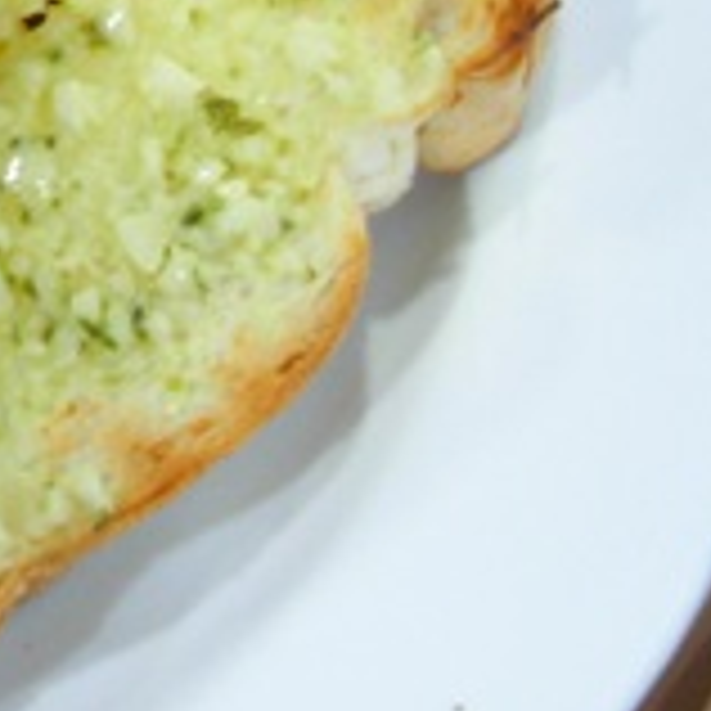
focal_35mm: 136
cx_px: -414
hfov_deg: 12.1
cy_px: -112
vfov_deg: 12.6
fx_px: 3160
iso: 200
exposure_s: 1/3.3
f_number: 2.9
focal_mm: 6.3
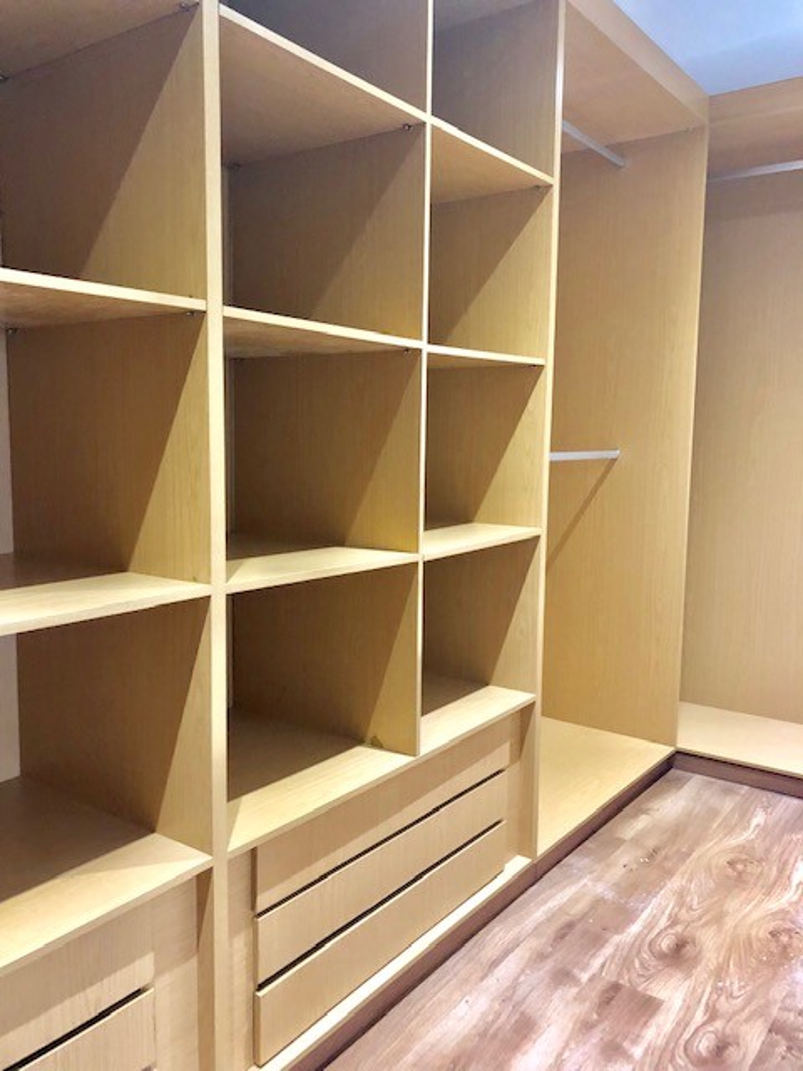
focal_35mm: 28
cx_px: 402
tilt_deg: -3.9
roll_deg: -0.7
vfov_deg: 63.4
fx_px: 866
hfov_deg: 49.7
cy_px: 536
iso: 100
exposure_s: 1/14
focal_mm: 4
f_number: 1.8
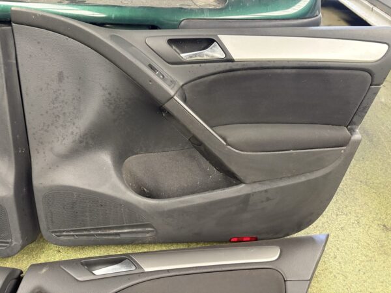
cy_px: 146
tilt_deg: -39.7
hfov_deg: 67.3
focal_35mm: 26
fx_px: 294
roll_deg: -4.6
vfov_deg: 53.1
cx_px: 196
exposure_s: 1/44
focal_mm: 5.96
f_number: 1.6
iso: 500
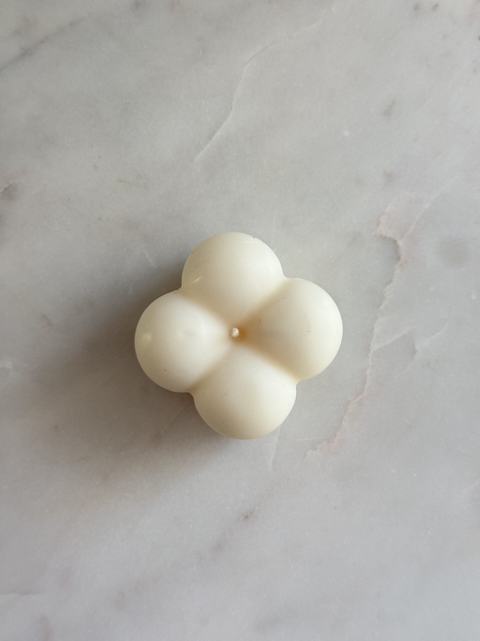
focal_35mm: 48
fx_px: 887
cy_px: 320
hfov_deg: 30.3
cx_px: 240
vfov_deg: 39.7
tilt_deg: -88.9
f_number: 1.78
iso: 125
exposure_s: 1/60
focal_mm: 6.76
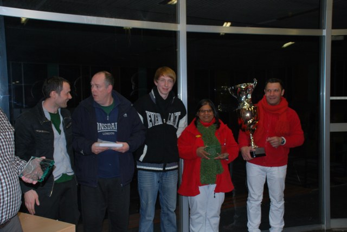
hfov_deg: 49.5
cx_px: 174
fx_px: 376
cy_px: 116
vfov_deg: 34.3
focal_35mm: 39
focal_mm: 26
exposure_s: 1/60
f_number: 4
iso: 200
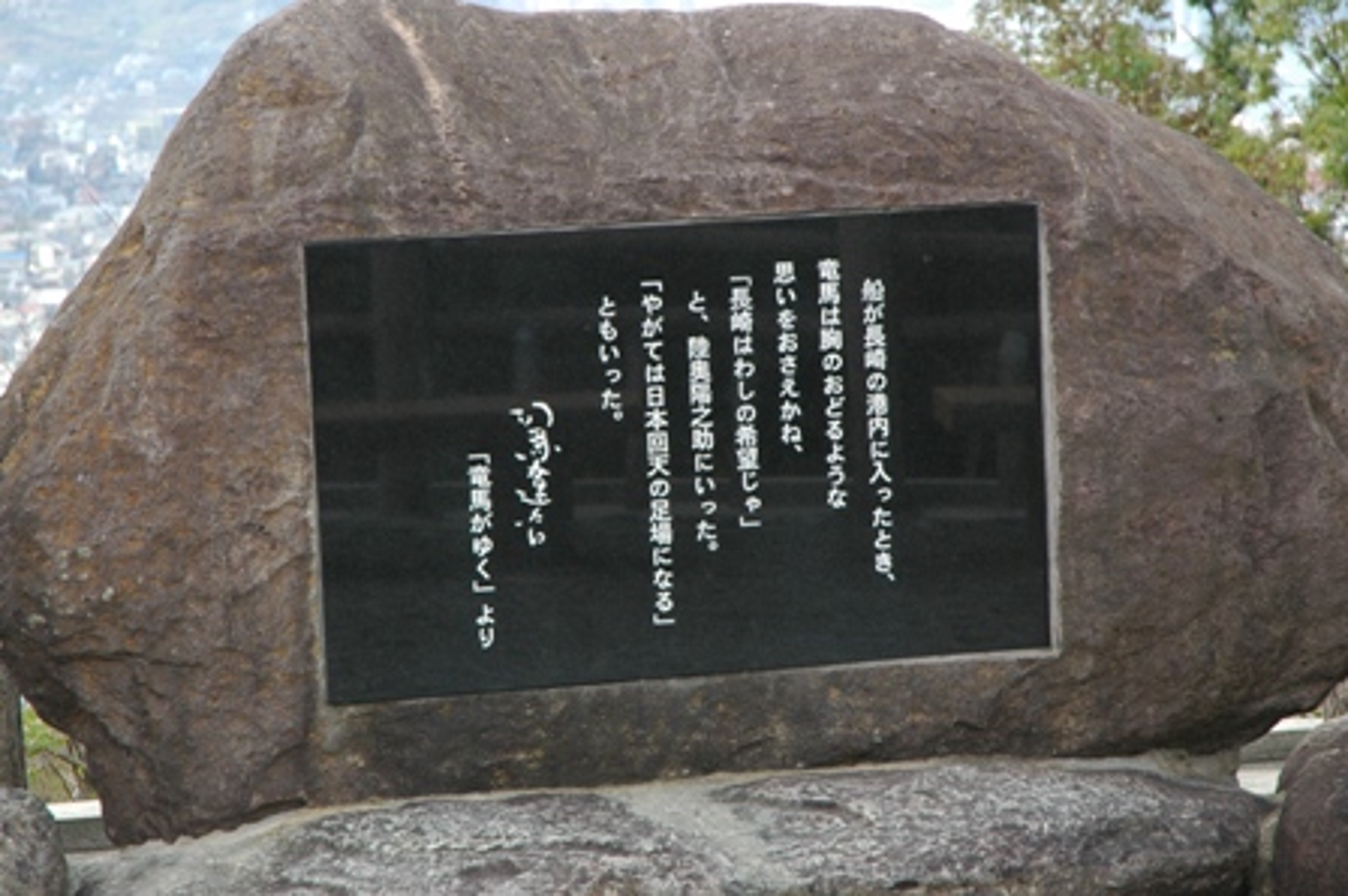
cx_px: 674
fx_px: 3929
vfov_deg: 13.0
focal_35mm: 105
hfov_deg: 19.5
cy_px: 448
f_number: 6.3
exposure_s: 1/160
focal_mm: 70
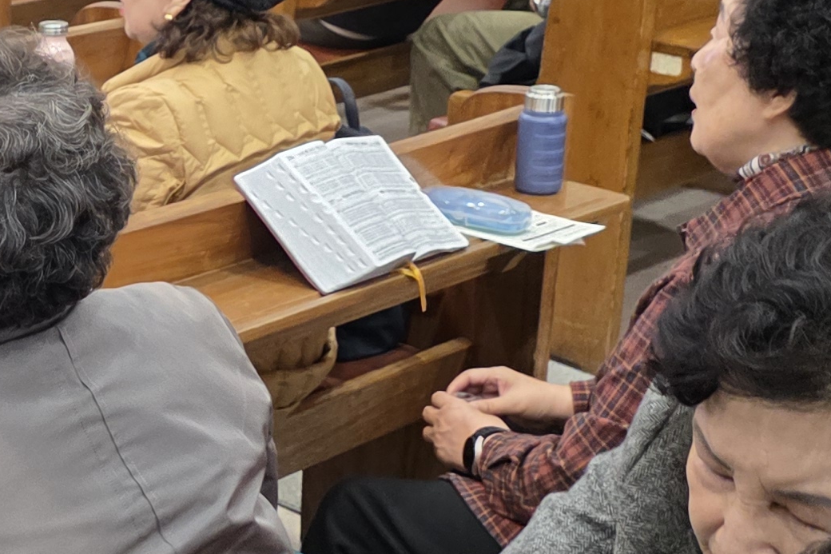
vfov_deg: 14.8
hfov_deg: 20.8
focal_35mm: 92
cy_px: 183
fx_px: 2123
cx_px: -137
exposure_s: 1/120
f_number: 1.7
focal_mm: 6.25
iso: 640
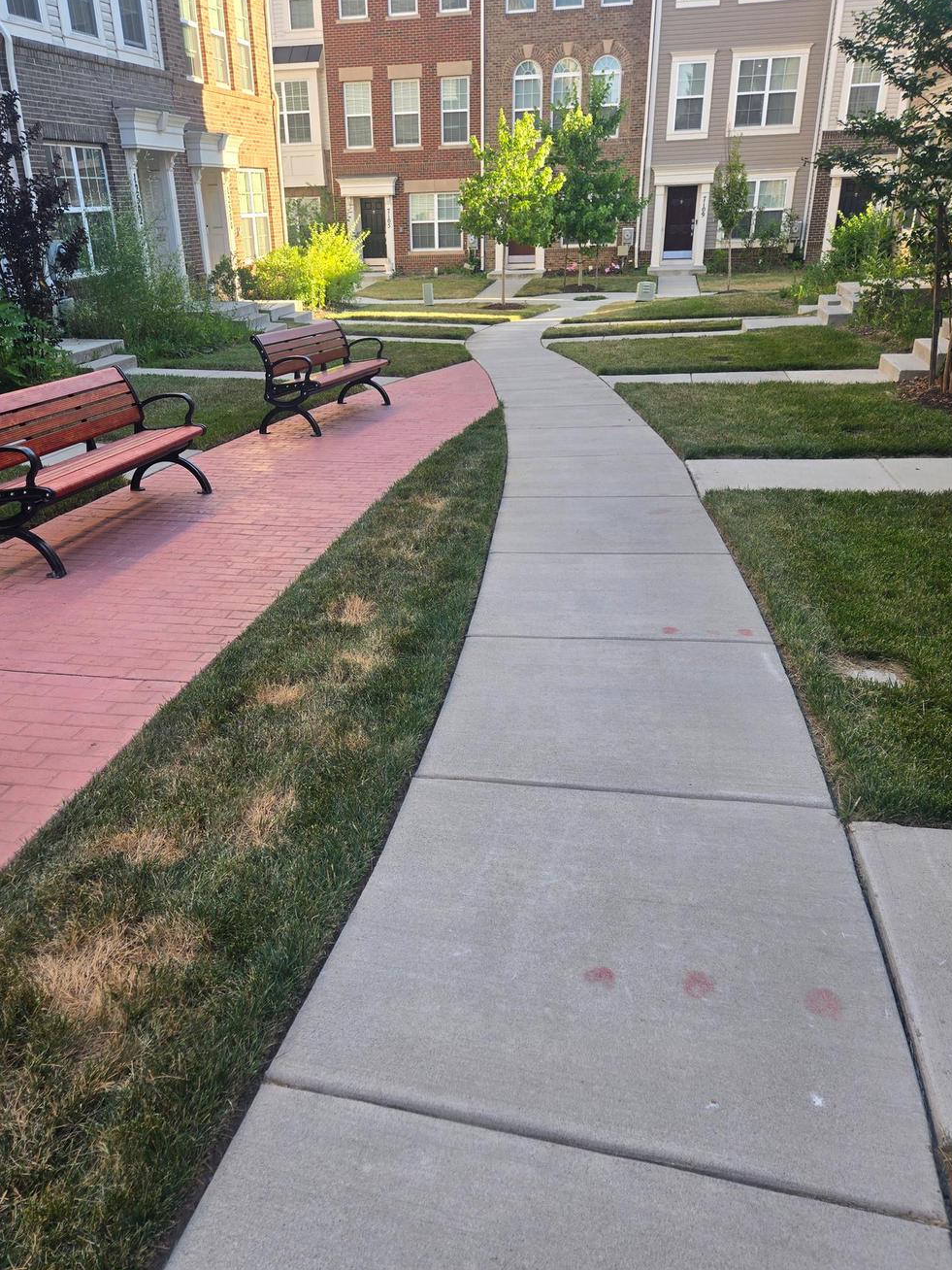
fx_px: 990
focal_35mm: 27
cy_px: 673
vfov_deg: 65.3
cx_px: 434
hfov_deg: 51.3
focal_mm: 5.4
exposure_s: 1/188
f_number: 1.8
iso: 25
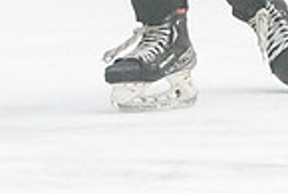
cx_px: 122
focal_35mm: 985
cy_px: -186
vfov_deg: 1.4
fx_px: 7888
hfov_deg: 2.1
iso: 4000
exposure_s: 1/800
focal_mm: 122
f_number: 2.8
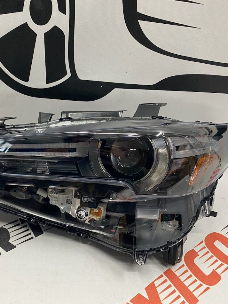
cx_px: 75
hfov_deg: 40.2
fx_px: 307
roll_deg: -7.3
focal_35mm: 35
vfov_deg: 52.6
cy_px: 152
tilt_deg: -33.6
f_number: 1.8
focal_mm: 4.25
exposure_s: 1/66
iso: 125
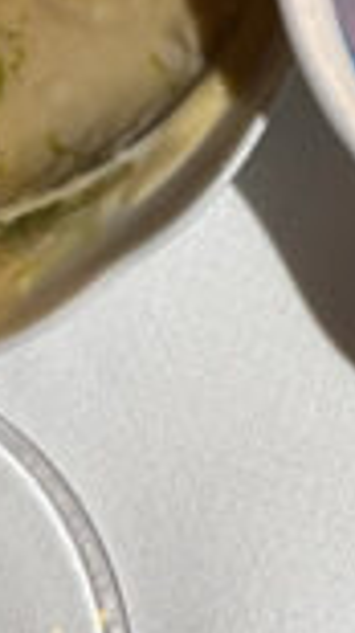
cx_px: 1085
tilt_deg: -60.5
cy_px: -992
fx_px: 3134
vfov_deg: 9.8
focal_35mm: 187
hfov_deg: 6.0
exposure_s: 1/49
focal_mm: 5.96
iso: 160
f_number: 1.6
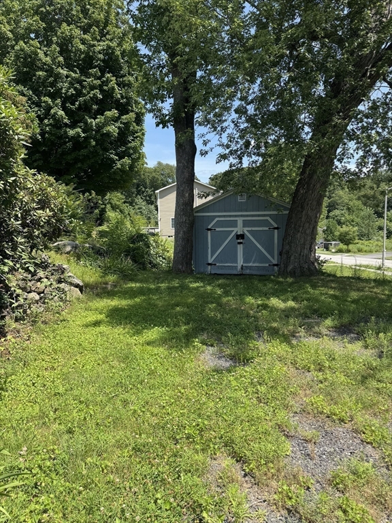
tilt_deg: -4.4
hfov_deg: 56.8
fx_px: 362
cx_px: 196
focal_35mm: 24
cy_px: 262
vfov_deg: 71.6
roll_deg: +1.5
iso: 80
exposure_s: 1/1818
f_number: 1.78
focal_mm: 6.76
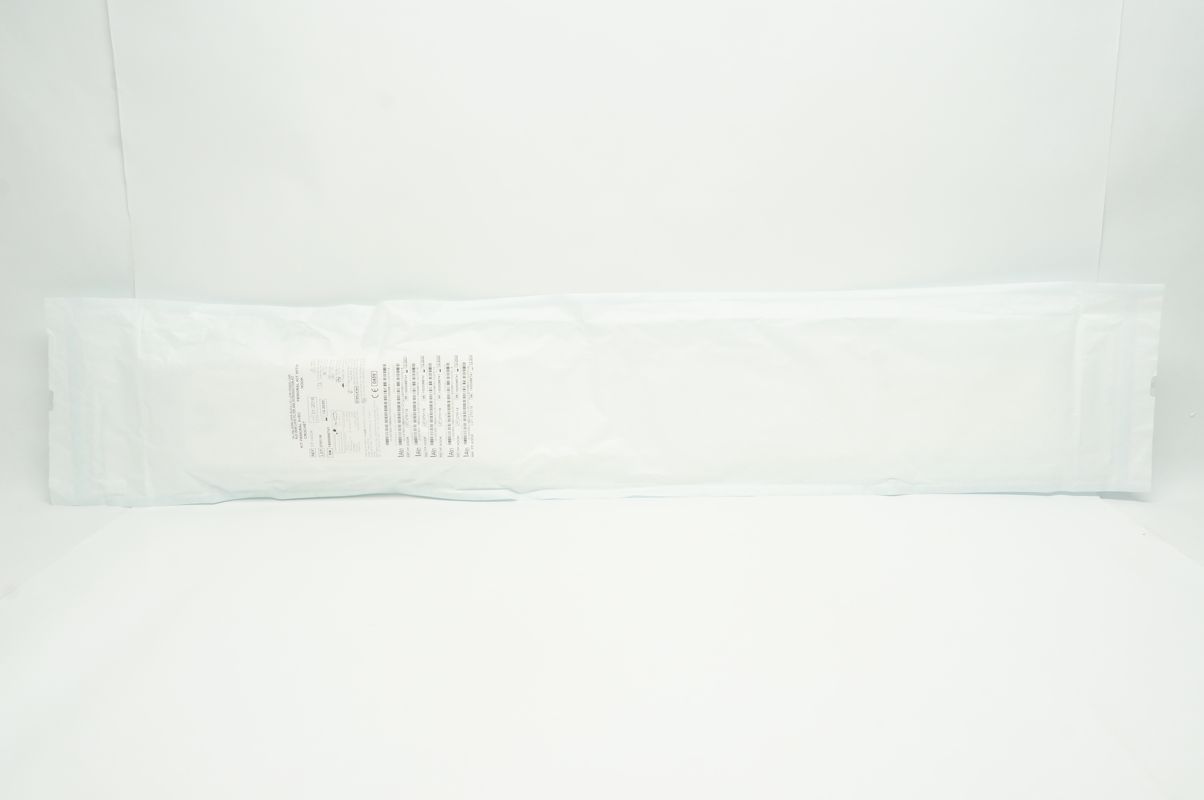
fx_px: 1052
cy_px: 400
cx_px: 602
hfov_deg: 59.5
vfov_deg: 41.6
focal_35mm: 32
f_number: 11
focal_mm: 21
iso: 400
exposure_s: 1/15
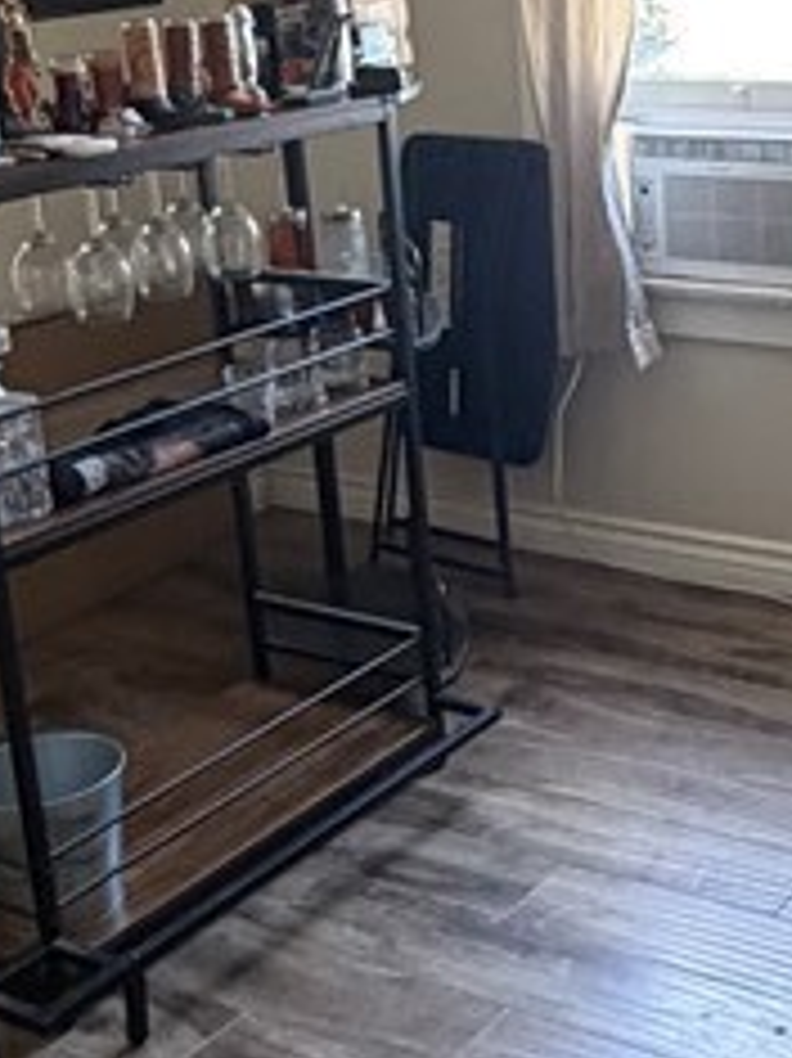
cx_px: 652
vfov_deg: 31.6
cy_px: 419
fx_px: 1863
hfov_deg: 23.6
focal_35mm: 61
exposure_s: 1/63
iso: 320
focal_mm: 2.22
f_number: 2.2
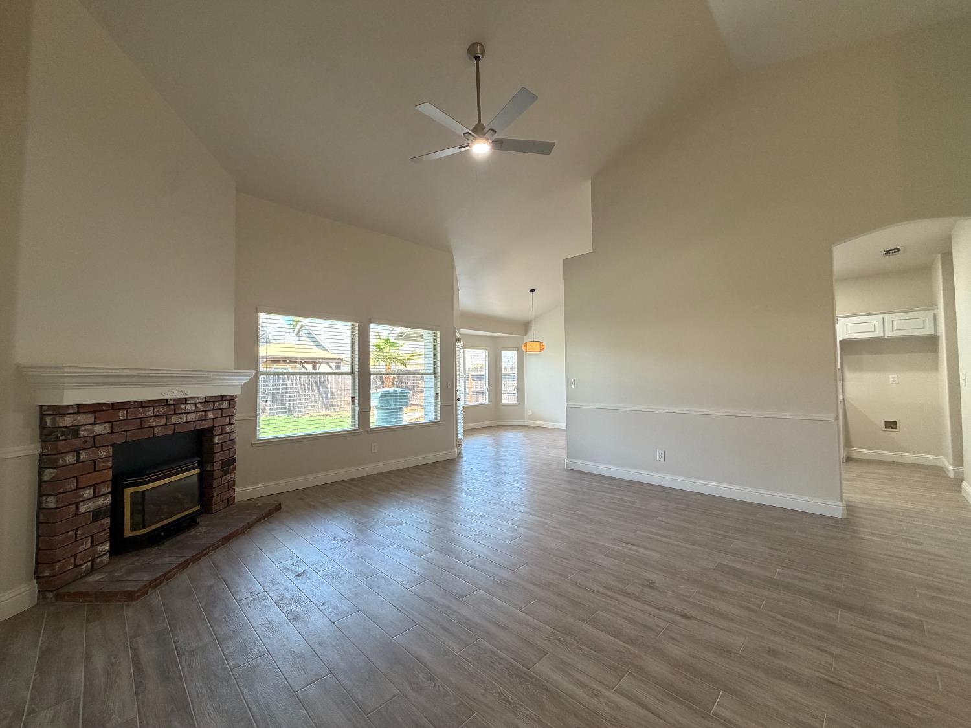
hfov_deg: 102.1
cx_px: 486
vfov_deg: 85.7
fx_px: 393
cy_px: 364
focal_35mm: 14
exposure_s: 1/120
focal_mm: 2.22
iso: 200
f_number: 2.2
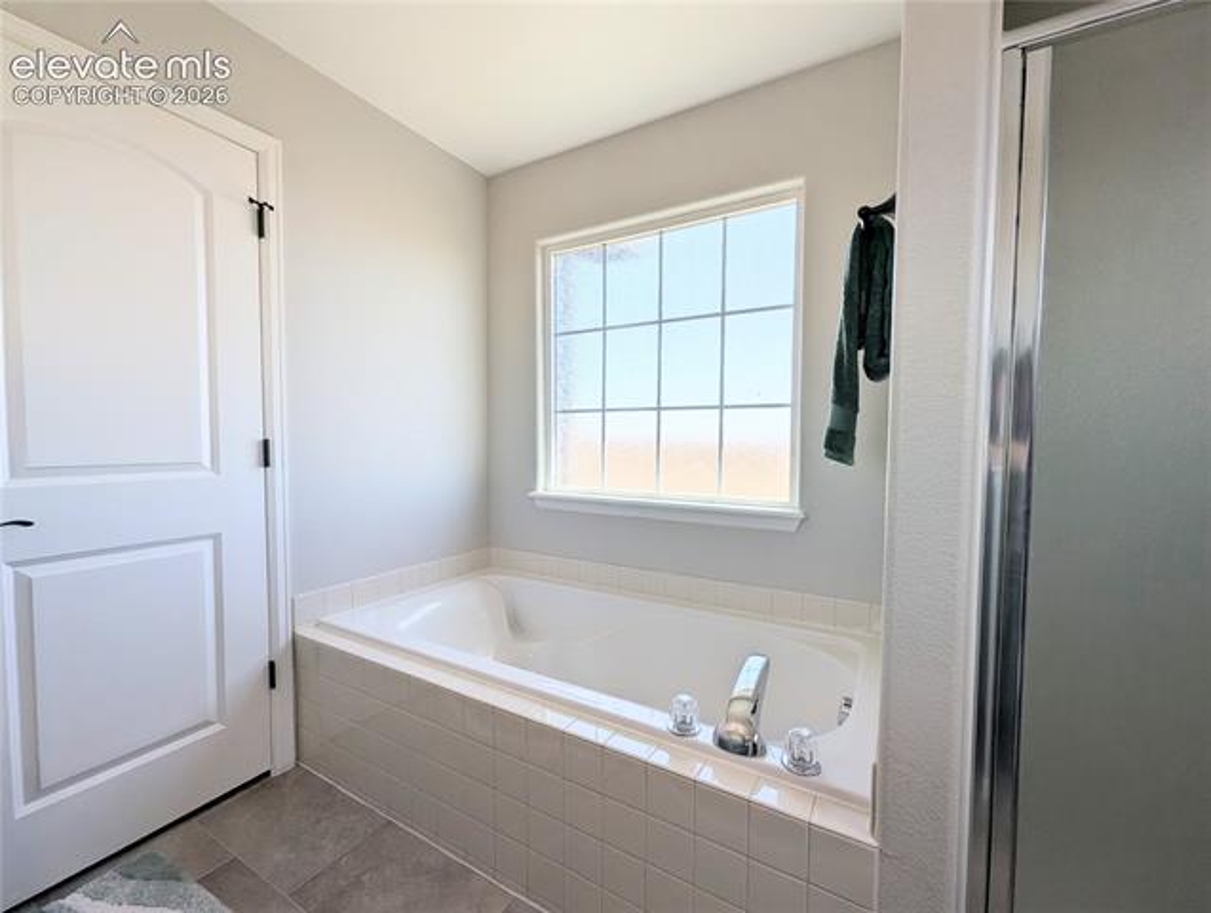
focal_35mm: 13
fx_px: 456
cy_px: 456
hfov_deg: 106.1
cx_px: 606
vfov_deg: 90.1
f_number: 2.2
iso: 46
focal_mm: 1.95
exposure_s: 1/756
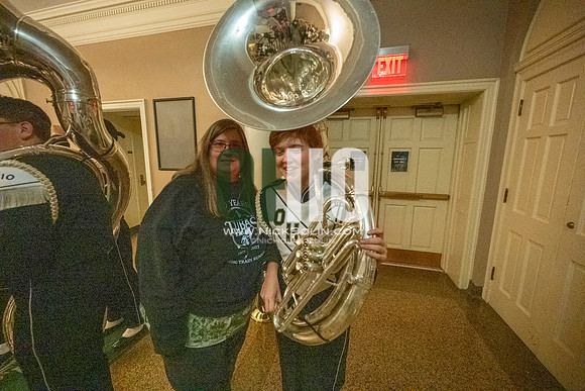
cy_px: 196
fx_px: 228
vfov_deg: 81.2
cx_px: 292
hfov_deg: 104.2
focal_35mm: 14
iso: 25600
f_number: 4.5
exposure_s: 1/250
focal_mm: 14
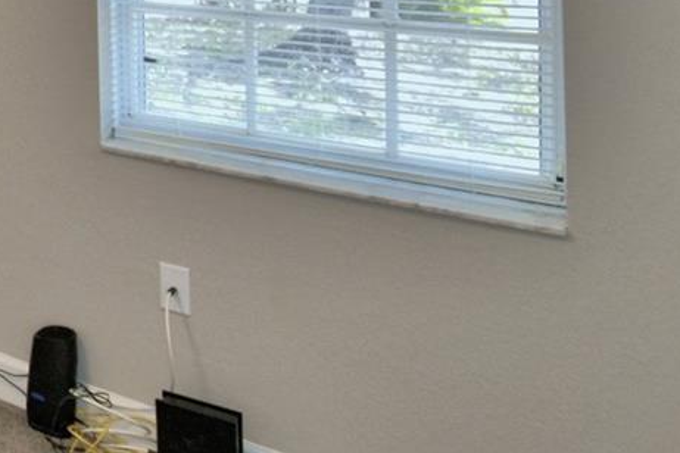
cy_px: -150
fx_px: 982
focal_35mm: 52
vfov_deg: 22.9
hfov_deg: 26.5
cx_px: -362
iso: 200
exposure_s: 1/60
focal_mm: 10
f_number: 4.5
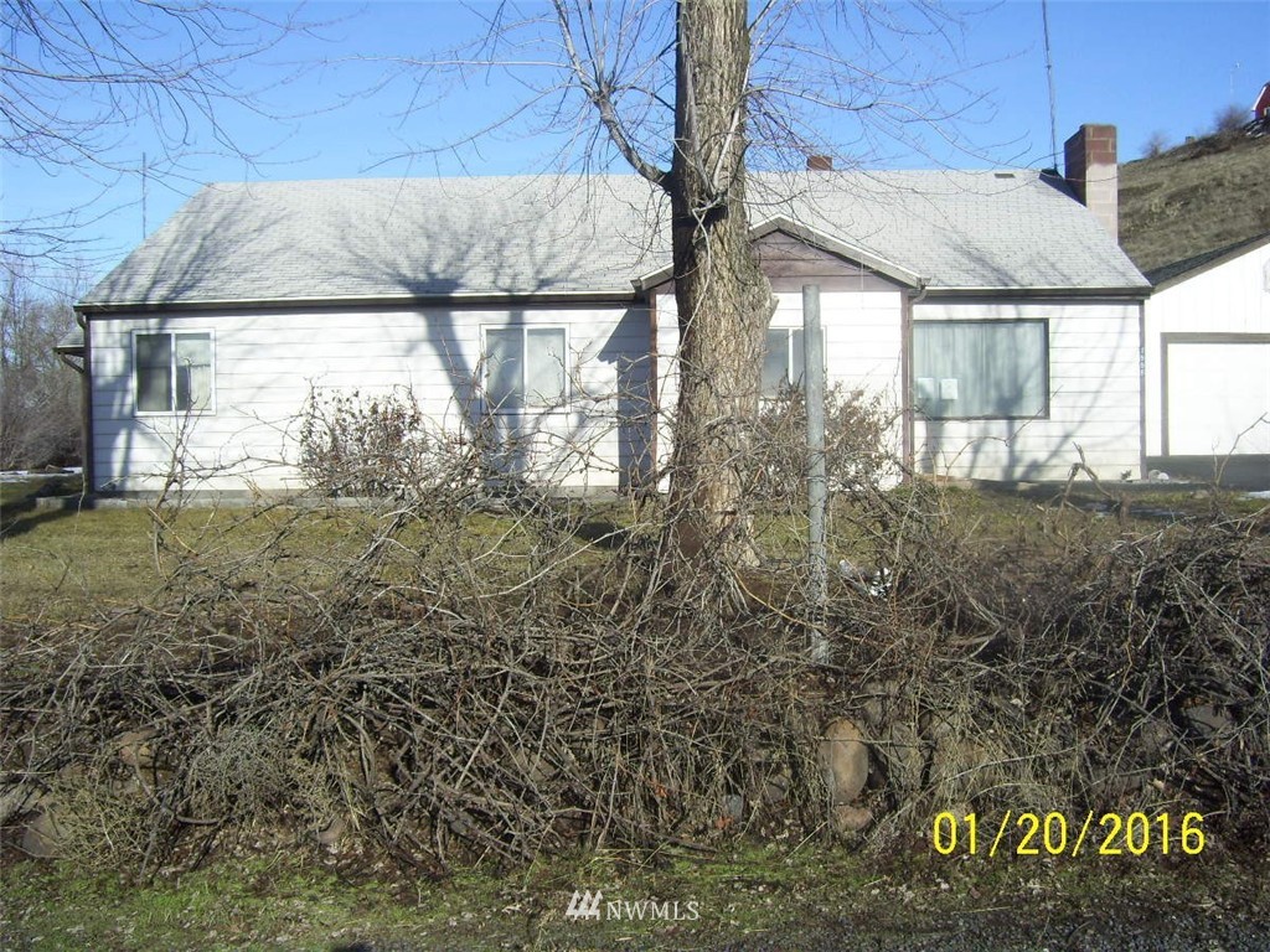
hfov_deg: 51.4
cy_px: 476
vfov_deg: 39.7
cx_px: 635
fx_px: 1321
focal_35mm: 36
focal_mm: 6
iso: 80
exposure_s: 1/640
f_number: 4.8
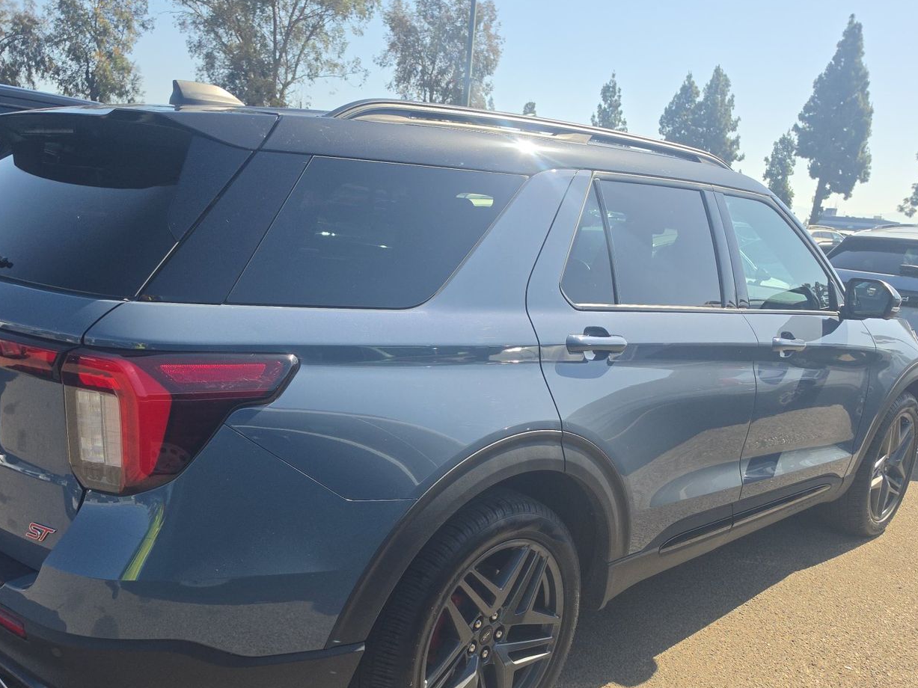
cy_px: 408
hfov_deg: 59.8
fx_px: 796
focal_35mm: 30
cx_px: 411
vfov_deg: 46.6
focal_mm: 6.5
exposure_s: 1/4332
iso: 64
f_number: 1.4
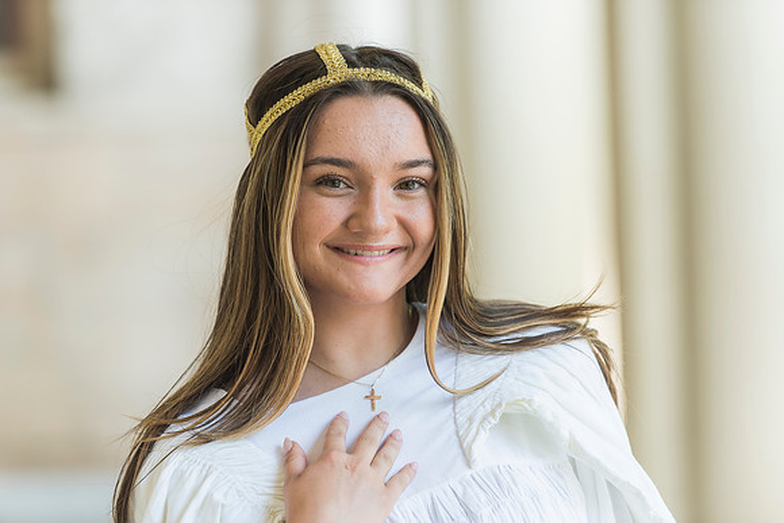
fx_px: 3921
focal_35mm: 180
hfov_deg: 11.4
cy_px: 262
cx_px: 392
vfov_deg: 7.6
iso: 320
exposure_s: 1/160
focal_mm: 180
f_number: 3.5
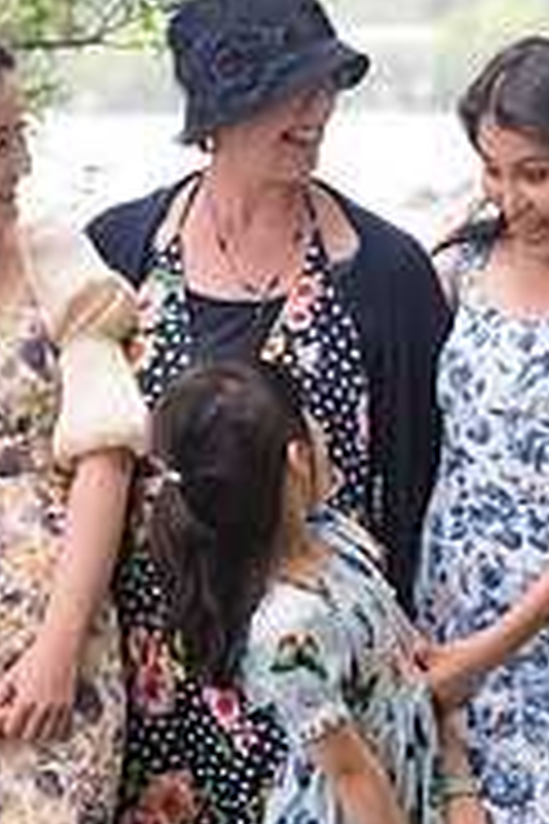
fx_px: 5055
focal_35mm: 221
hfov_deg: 6.2
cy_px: 491
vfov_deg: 9.3
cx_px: 243
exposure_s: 1/320
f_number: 5
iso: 400
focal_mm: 90
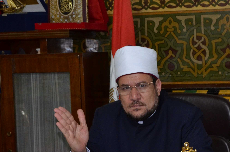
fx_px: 588
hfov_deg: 22.0
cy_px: 92
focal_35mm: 92
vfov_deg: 14.7
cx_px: 166
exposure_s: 1/60
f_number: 4
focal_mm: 25
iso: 800
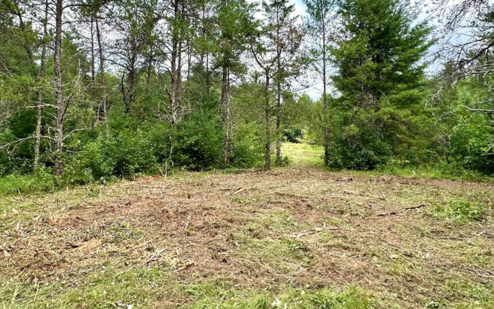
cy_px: 123
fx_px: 296
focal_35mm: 22
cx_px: 244
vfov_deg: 54.6
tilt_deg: +4.6
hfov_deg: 79.6
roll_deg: -1.0
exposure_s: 1/306
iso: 40
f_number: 2.2
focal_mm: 2.22
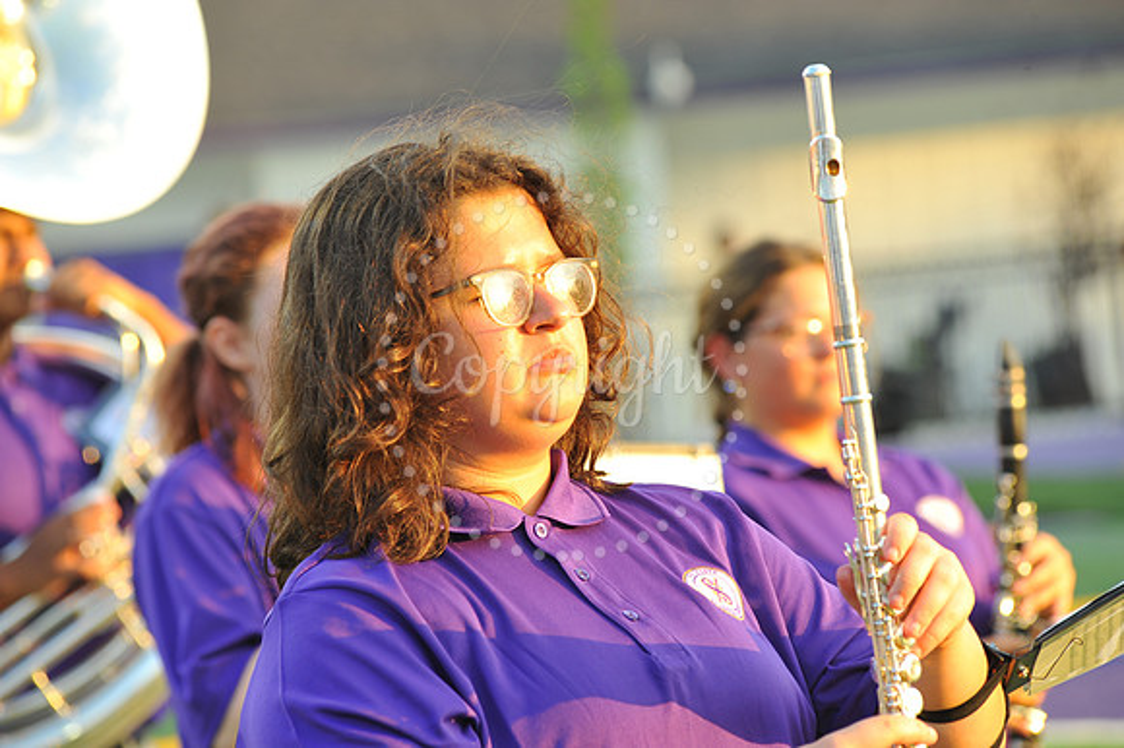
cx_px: 562
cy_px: 374
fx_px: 6241
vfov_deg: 6.9
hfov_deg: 10.3
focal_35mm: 200
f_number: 7.1
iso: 250
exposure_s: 1/80
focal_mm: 200
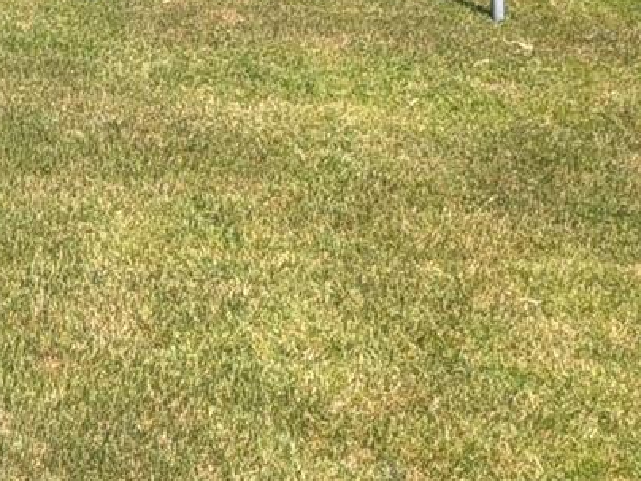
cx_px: -246
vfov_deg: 19.5
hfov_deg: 23.4
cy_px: -97
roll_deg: +3.5
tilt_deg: -12.4
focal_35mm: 71
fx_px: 1315
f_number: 2.2
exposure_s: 1/770
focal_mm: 2.22
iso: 25
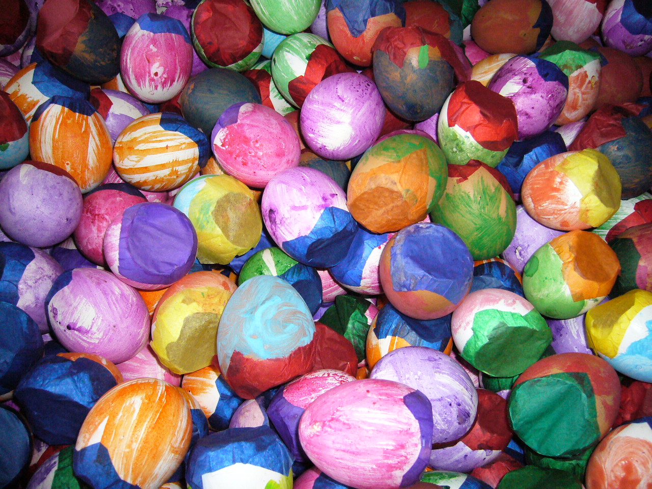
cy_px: 244
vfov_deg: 40.7
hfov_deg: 52.6
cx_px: 326
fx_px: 659
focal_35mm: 35
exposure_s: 1/60
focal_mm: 5.8
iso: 400
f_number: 2.8
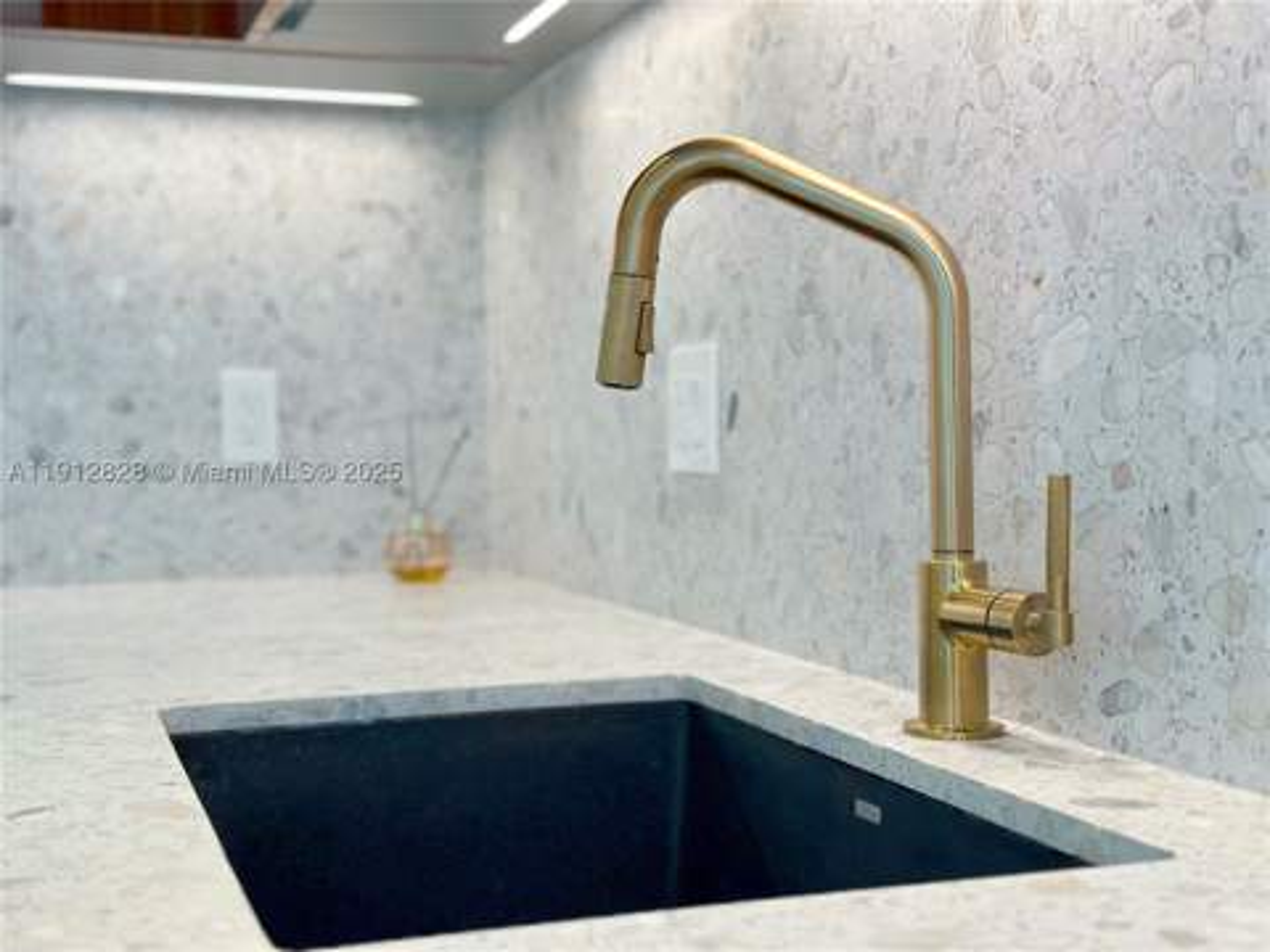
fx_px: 1761
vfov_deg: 30.3
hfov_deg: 39.7
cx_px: 635
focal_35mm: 48
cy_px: 476
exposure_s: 1/120
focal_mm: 6.86
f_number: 1.78
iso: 125
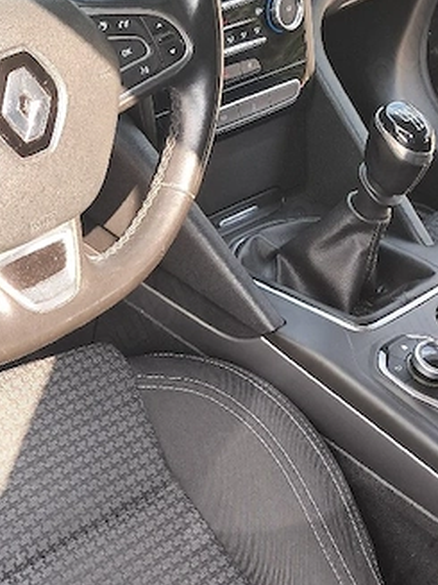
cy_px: 326
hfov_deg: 21.4
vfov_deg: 29.4
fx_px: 1114
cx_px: -7
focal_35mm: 66
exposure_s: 1/50
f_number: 1.8
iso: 50
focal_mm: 4
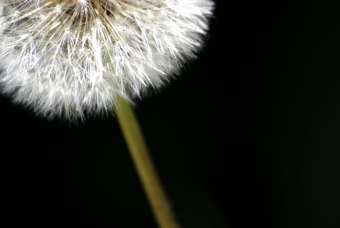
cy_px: 107
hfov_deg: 4.3
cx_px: 176
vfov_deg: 2.9
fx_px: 4558
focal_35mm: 482
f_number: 9.5
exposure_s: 1/350
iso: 400
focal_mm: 300
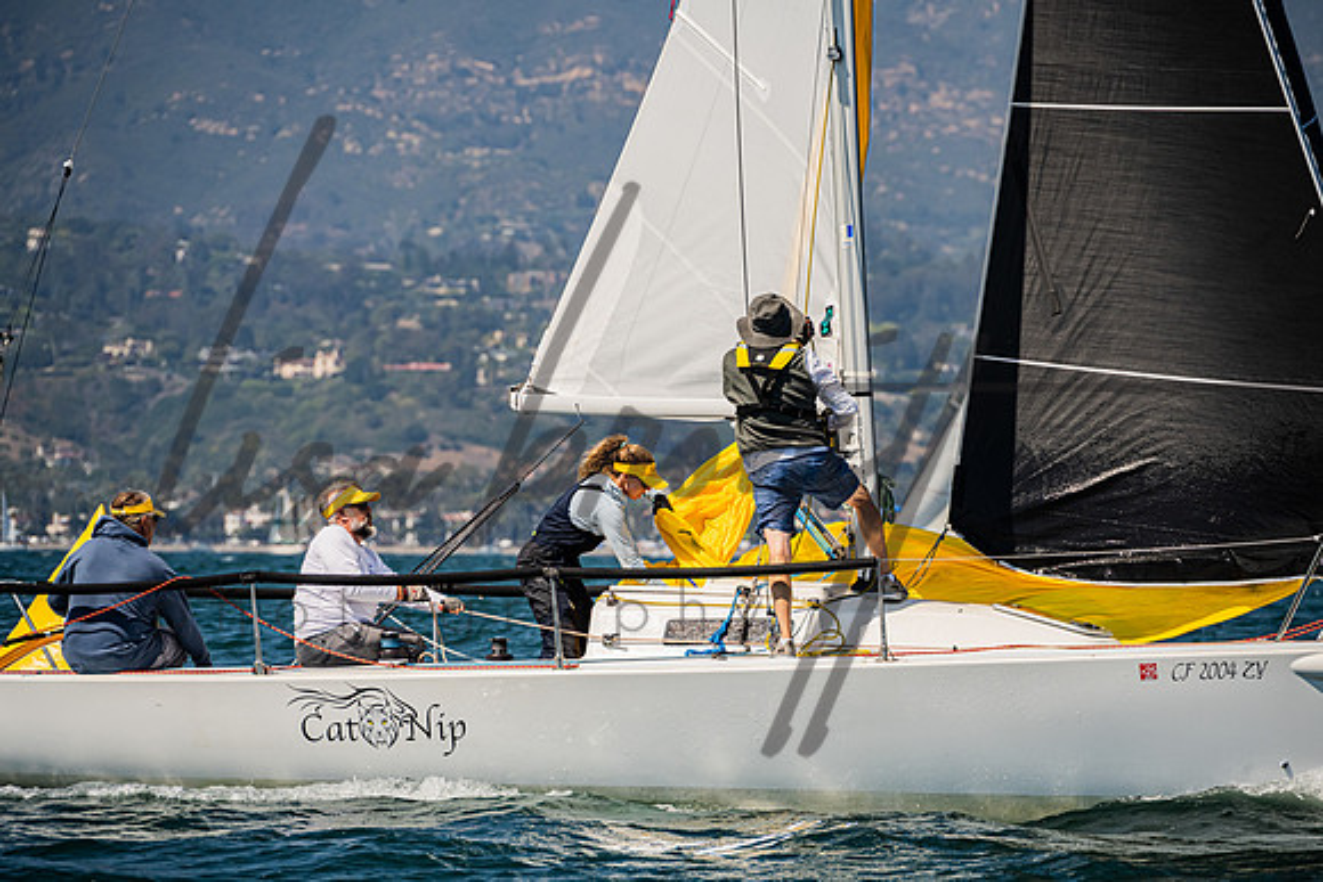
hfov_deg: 7.1
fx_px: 10618
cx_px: 662
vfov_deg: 4.8
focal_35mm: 289
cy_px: 441
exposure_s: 1/2000
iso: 500
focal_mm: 280
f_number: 8
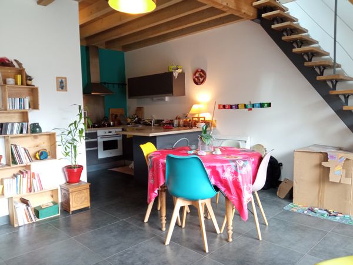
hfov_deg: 65.3
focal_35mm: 27
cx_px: 176
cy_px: 132
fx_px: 275
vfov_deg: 51.4
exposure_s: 1/25
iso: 389
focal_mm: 3.79
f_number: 2.2
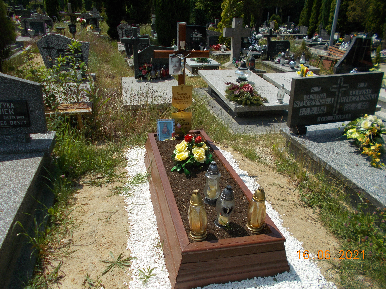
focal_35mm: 26
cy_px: 144
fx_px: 290
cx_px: 193
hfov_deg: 67.3
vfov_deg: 53.1
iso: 80
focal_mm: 4.6
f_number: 8
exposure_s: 1/250
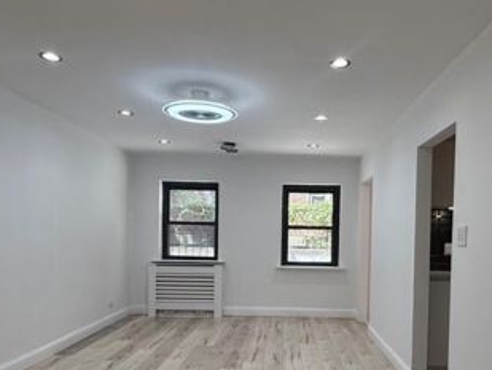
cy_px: 247
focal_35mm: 29
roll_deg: -1.2
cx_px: 290
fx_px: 412
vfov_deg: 47.5
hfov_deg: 61.2
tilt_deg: -1.4
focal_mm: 2.22
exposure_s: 1/120
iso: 100
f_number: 2.2
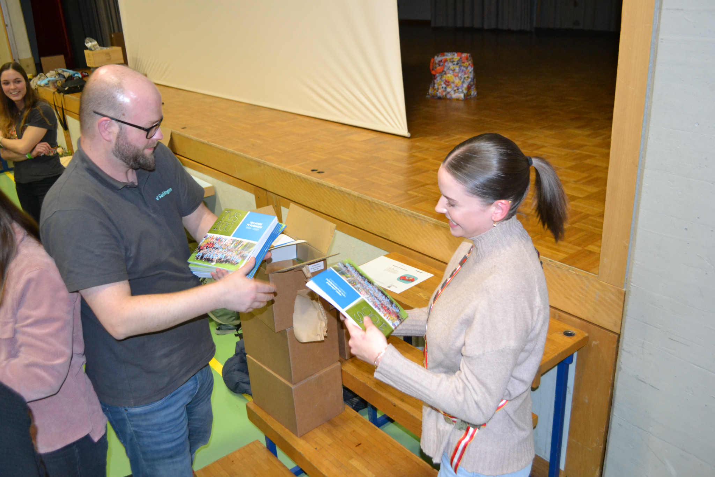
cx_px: 358
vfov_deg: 43.6
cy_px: 238
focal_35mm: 30
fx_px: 596
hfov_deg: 61.9
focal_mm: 20
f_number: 3.8
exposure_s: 1/60
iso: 2000
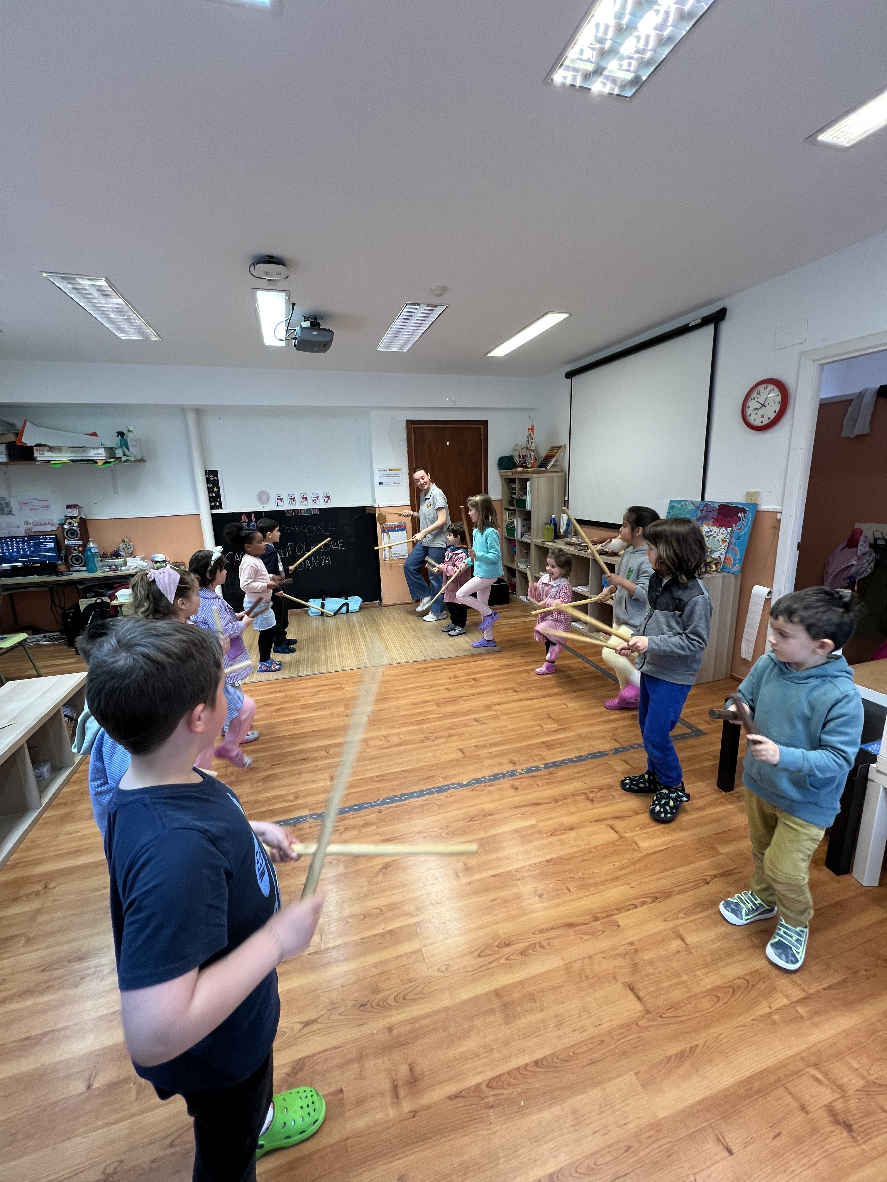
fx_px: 444
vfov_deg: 106.2
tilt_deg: -15.1
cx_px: 444
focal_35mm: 13
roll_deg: +3.0
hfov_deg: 89.9
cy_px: 591
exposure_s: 1/50
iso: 125
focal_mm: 1.57
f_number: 1.8
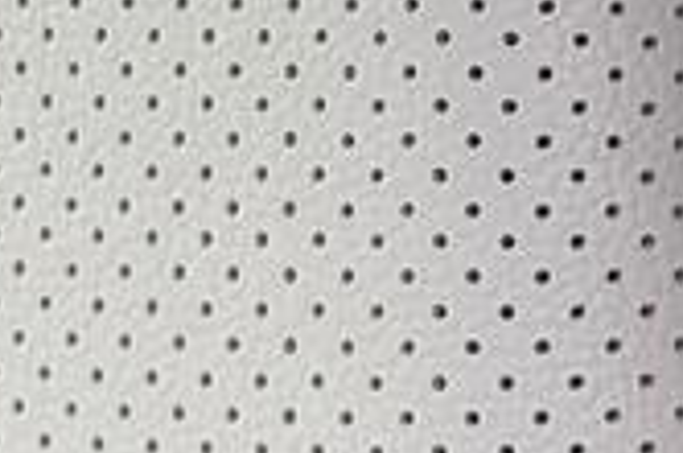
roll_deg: -2.6
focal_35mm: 386
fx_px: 7309
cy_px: -235
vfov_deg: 3.5
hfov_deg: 5.3
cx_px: 136
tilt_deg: +2.5
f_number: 1.78
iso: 80
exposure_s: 1/415
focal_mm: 6.76
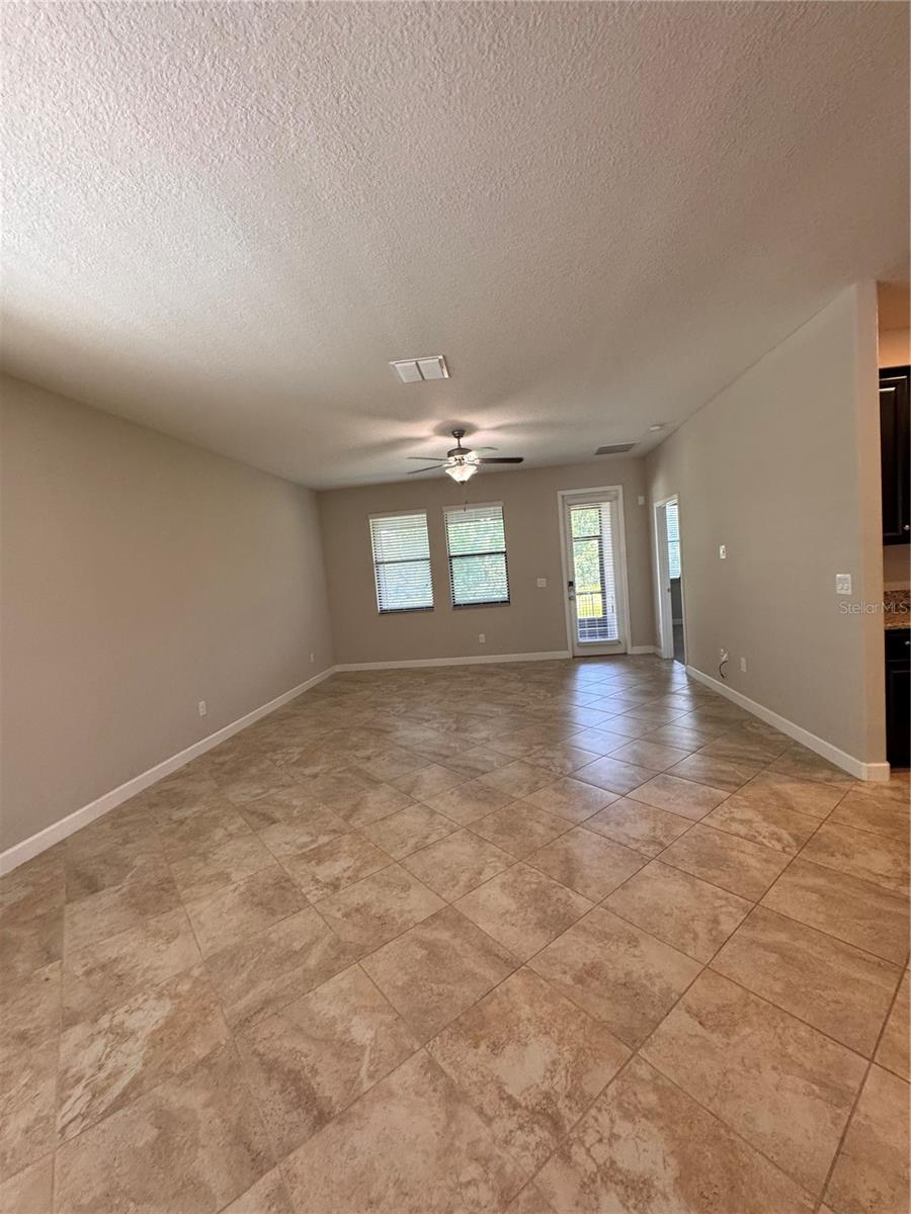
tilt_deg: -4.4
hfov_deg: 85.7
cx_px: 456
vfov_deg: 102.1
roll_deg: +1.9
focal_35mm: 14
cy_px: 607
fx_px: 491
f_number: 2.2
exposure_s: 1/120
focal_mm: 2.22
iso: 250
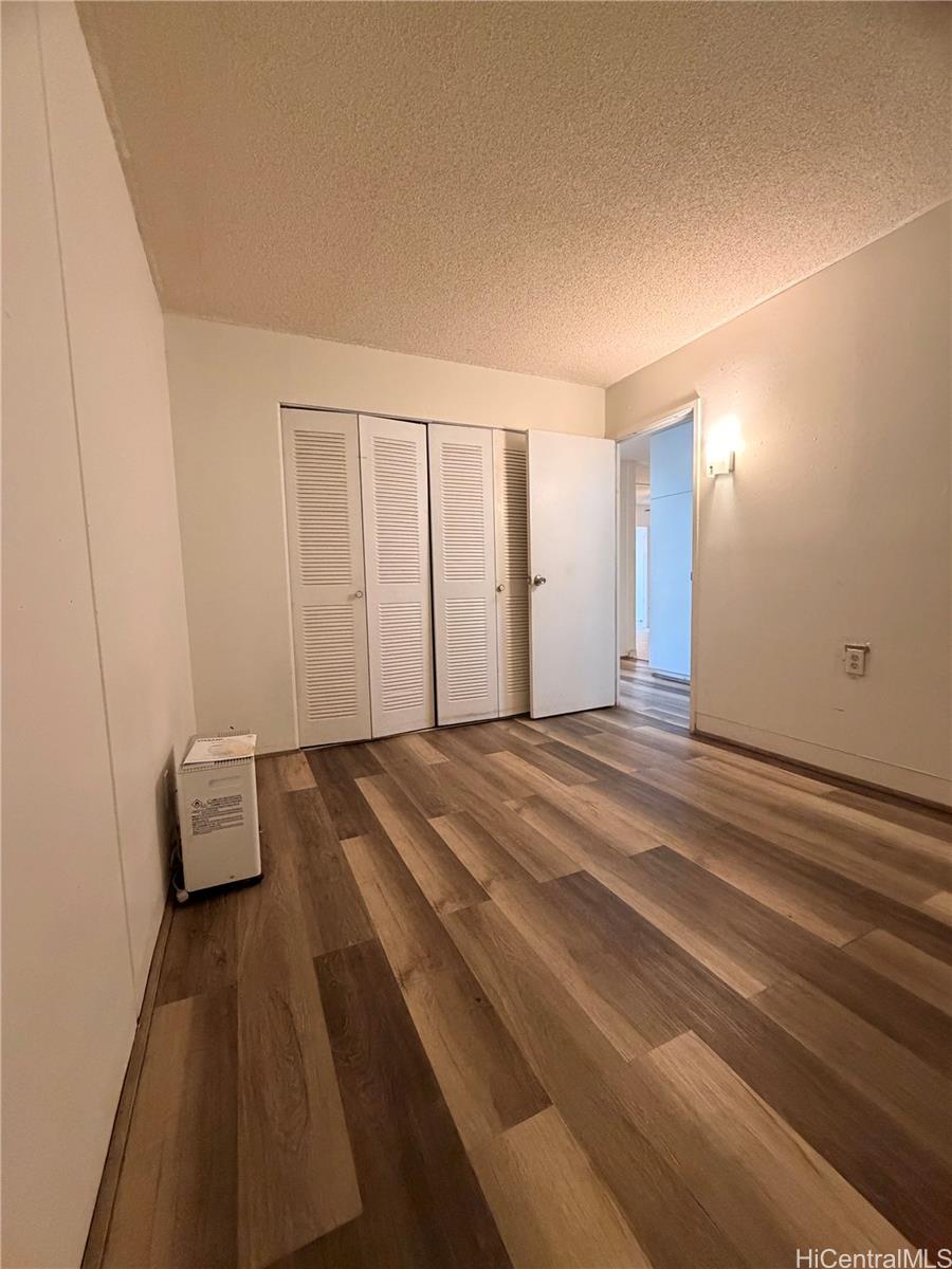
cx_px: 476
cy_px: 634
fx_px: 513
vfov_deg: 102.1
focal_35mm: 14
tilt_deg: -5.6
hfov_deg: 85.7
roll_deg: +1.7
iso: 640
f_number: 2.2
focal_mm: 2.22
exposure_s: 1/60
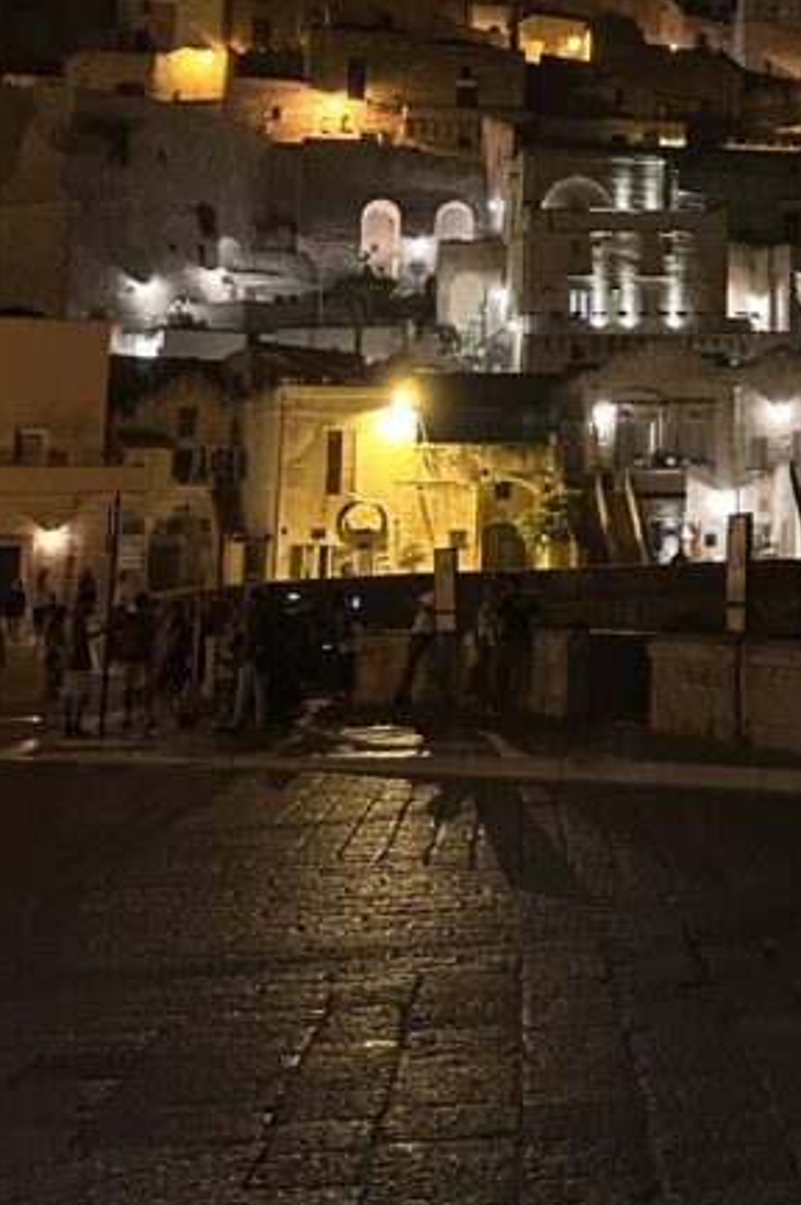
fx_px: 2139
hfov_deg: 20.6
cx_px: 790
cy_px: 22
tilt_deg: +14.8
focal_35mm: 64
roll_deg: +0.7
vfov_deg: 29.5
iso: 500
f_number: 1.5
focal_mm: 5.7
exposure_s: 1/25
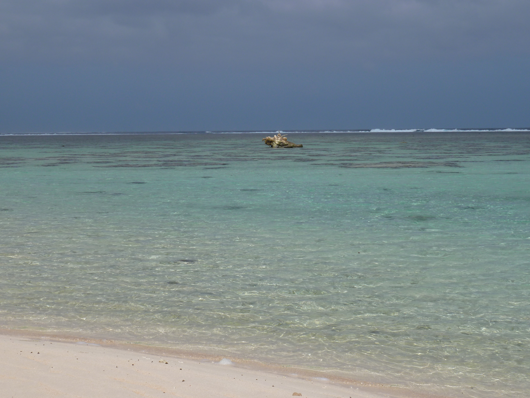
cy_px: 199
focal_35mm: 67
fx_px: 1026
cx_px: 265
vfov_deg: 21.9
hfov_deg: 29.0
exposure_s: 1/800
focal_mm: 11
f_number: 5.6
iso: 80
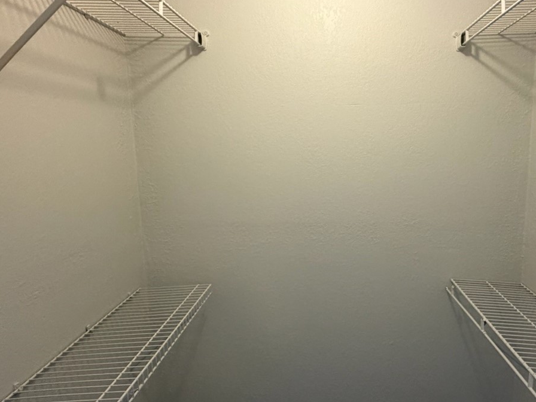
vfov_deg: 54.9
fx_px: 387
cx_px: 333
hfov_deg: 68.4
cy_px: 200
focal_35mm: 25
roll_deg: +0.4
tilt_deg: -8.9
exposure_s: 1/60
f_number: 2.2
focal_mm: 2.22
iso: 500
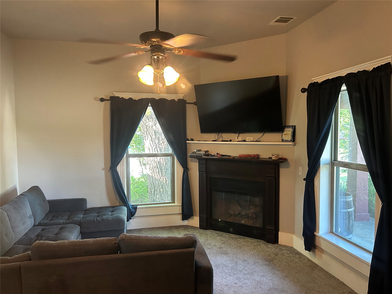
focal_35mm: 26
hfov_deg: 67.3
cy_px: 147
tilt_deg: -3.9
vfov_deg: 53.1
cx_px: 196
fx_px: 294
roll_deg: +0.7
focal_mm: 5.7
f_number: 1.5
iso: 500
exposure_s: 1/60
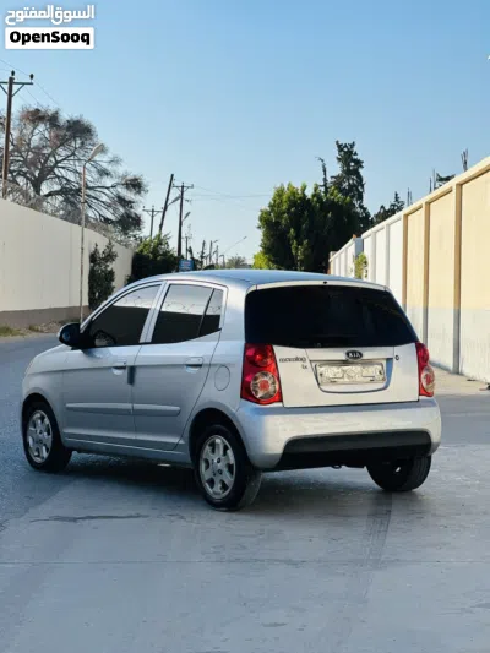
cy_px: 326
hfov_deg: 19.1
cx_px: 245
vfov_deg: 25.3
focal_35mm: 77
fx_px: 1453
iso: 32
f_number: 2.8
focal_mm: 9
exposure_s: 1/649
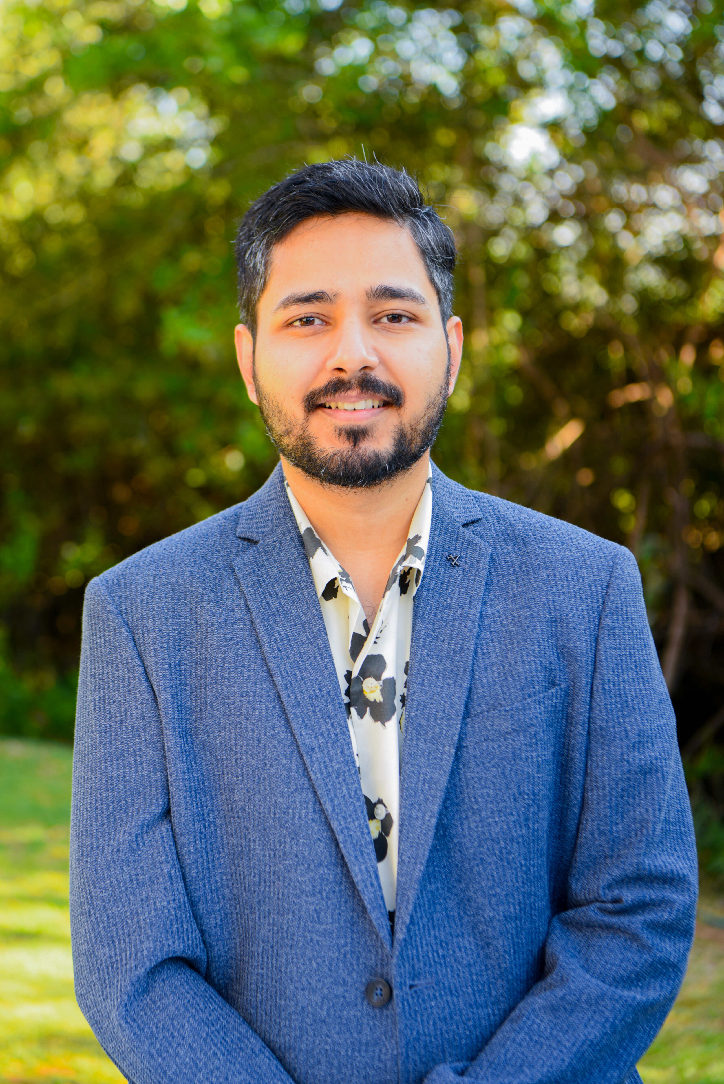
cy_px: 542
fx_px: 2110
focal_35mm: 70
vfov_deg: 28.8
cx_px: 362
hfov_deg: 19.5
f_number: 4
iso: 100
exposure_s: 1/60
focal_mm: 70
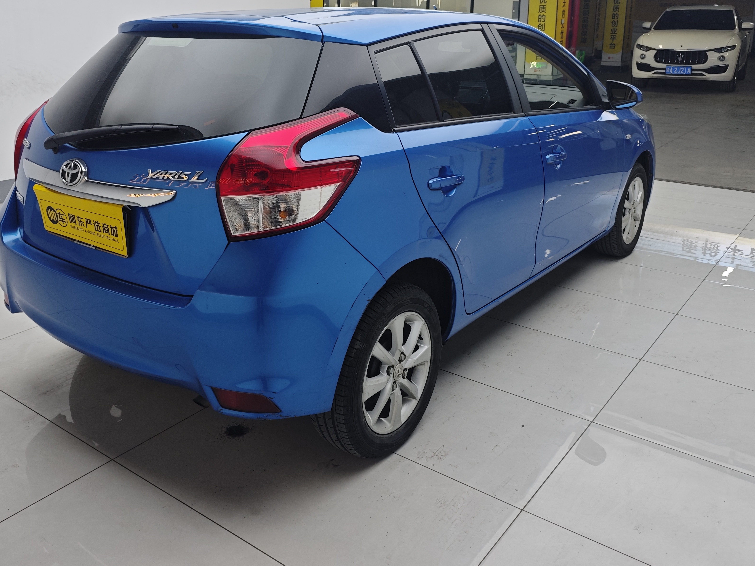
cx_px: 357
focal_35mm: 31
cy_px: 211
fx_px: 676
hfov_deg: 58.3
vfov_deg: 45.0
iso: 50
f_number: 1.6
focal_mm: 5.84
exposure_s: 1/100
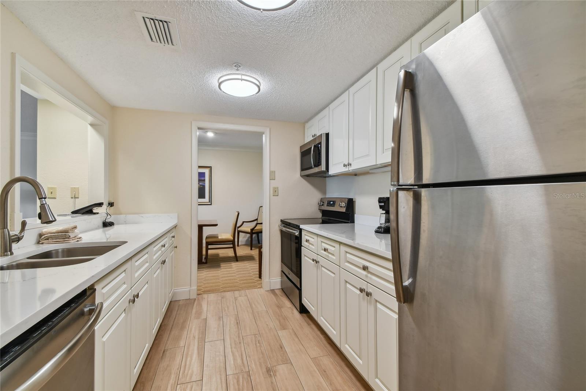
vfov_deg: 77.3
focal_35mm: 15
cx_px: 293
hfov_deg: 100.4
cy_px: 196
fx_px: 244
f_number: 8
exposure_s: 1/1.67
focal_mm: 10
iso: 100
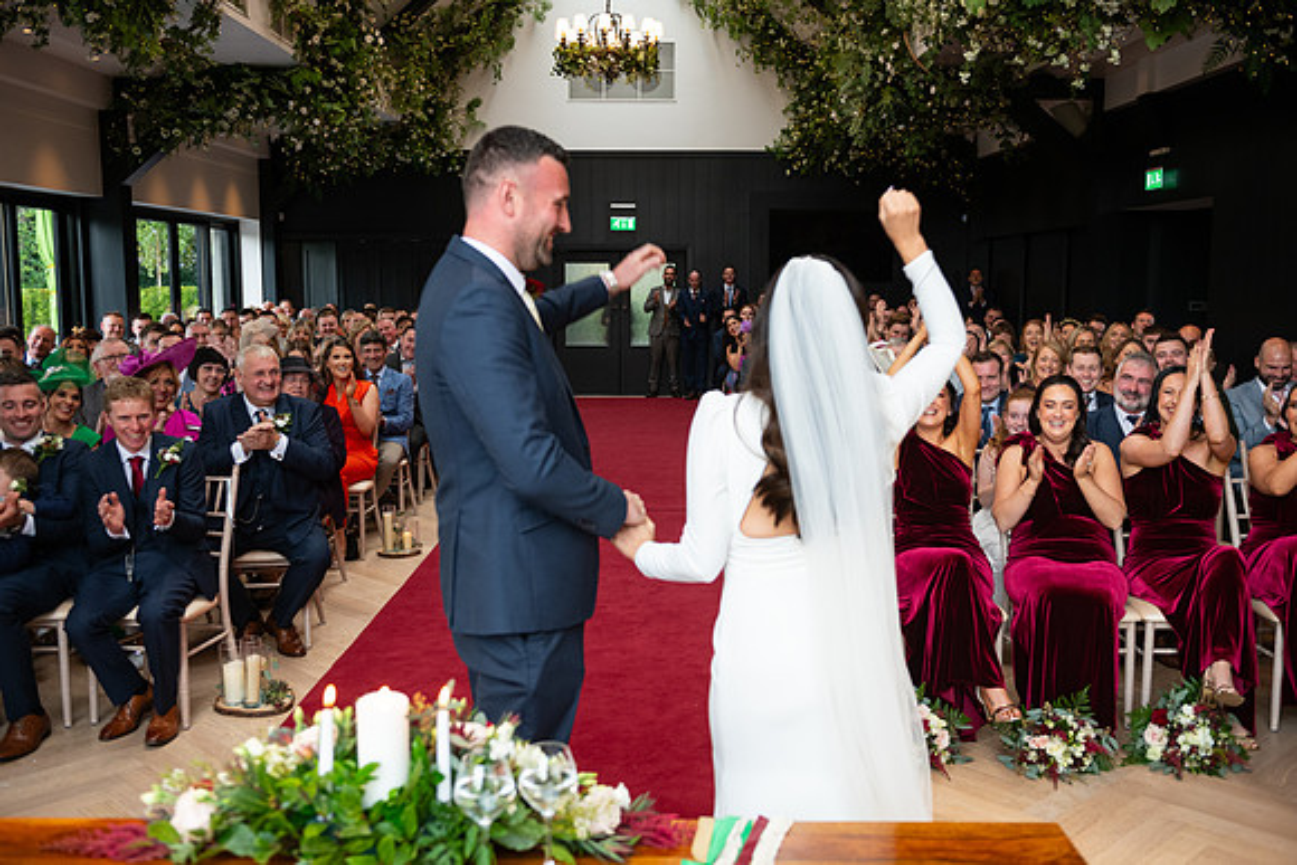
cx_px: 648
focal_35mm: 34
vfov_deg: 38.9
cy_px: 432
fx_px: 1225
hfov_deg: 55.8
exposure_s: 1/160
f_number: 3.5
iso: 640
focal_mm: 34
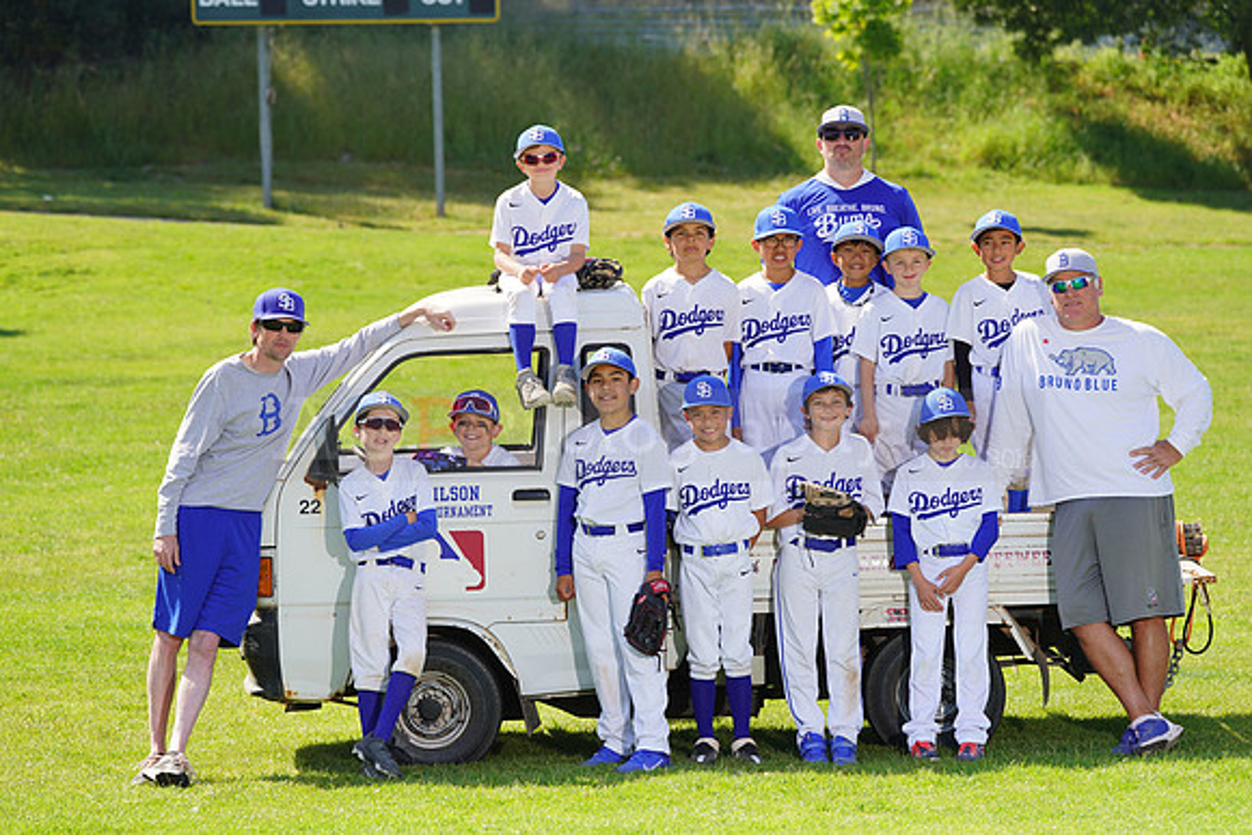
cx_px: 626
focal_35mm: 169
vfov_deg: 8.1
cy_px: 418
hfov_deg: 12.2
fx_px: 5879
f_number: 6.3
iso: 100
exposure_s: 1/250
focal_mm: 169
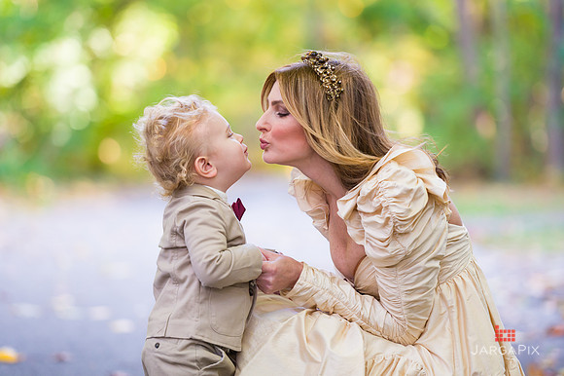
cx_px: 282
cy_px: 188
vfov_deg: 8.1
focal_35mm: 170
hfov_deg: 12.1
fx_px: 2662
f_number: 3.2
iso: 1600
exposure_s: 1/200
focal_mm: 170
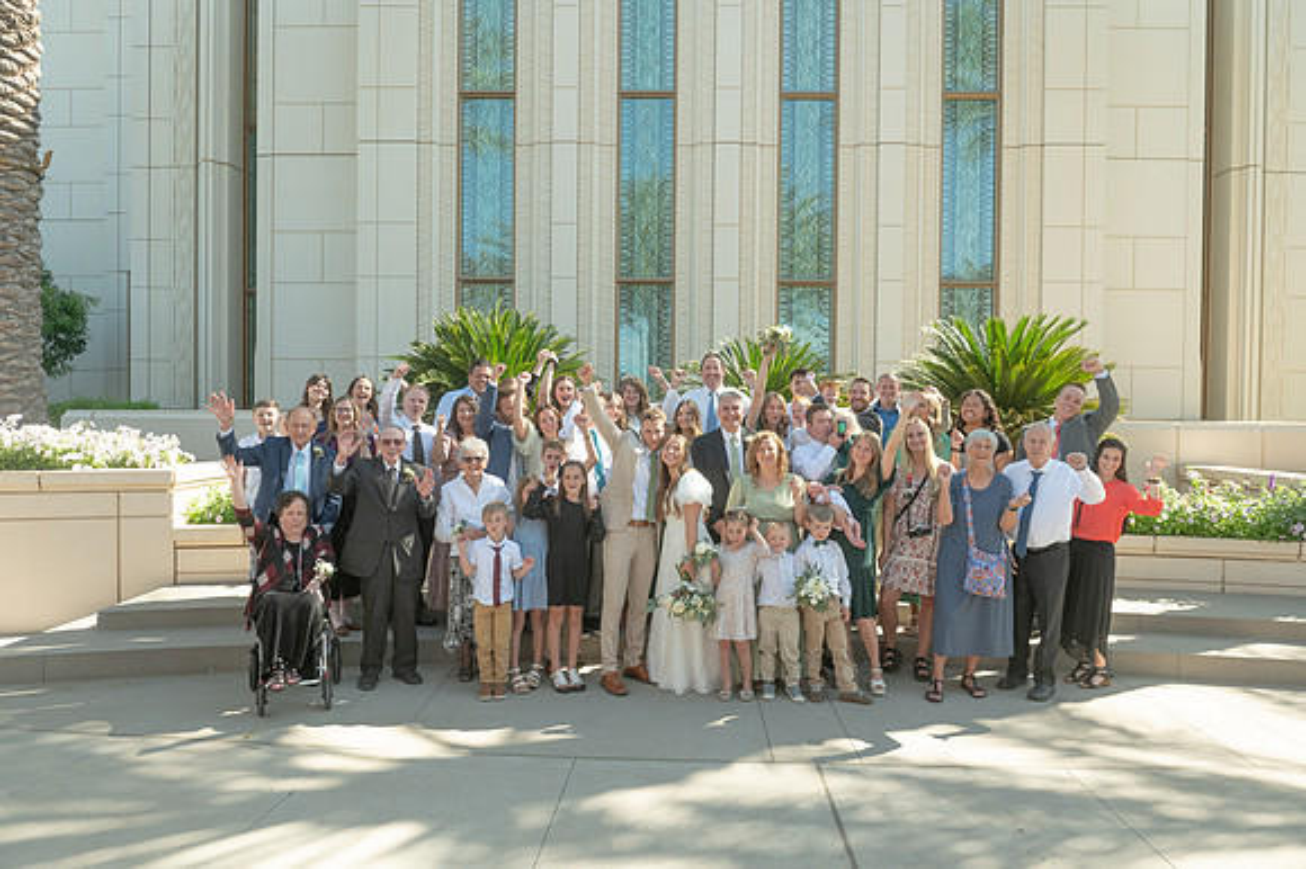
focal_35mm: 26
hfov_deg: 69.4
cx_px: 653
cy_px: 434
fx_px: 943
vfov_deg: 49.5
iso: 1000
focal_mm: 26
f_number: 6.3
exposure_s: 1/1000
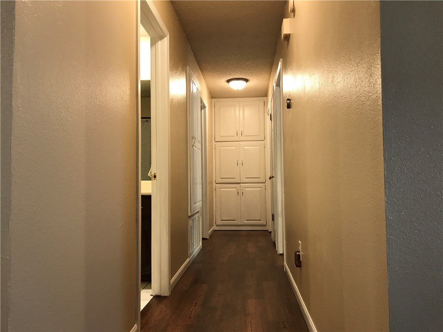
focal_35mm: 28
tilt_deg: +2.1
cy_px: 166
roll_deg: -0.1
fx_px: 358
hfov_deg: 63.4
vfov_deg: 49.7
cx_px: 222
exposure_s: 1/17
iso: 40
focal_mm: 3.99
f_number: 1.8
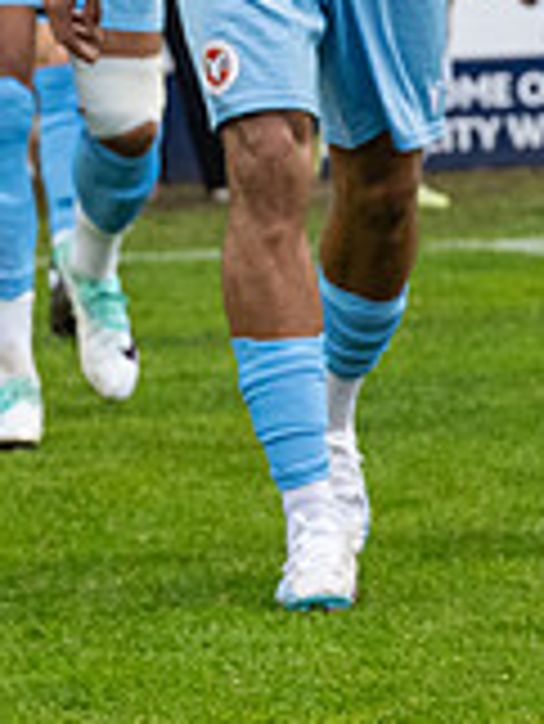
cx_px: 1044
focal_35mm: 395
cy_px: 73
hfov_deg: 3.7
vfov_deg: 5.0
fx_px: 8266
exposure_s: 1/500
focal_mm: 70
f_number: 4
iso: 2000
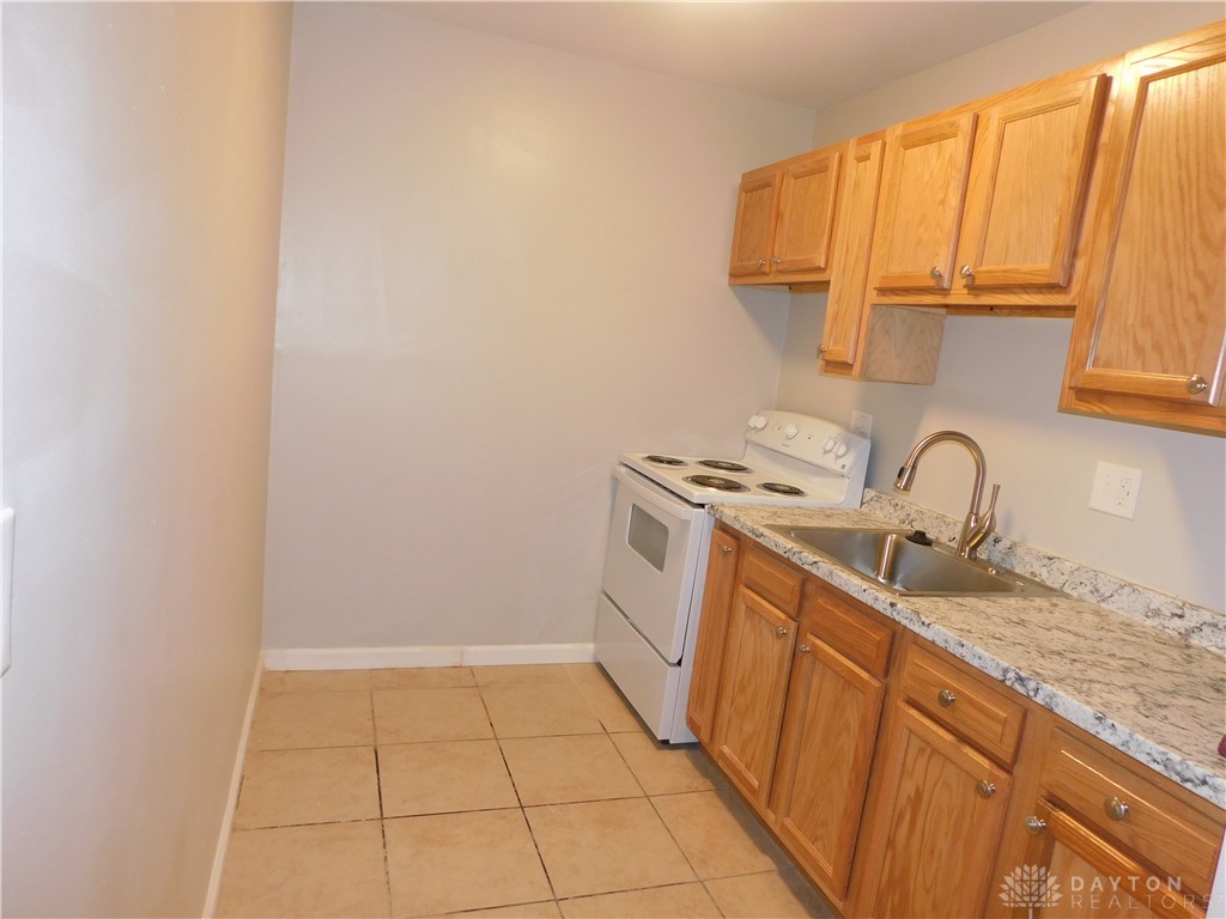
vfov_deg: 58.9
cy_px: 460
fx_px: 815
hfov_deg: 73.9
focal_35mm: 23
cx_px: 613
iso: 200
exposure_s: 1/30
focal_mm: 4
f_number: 3
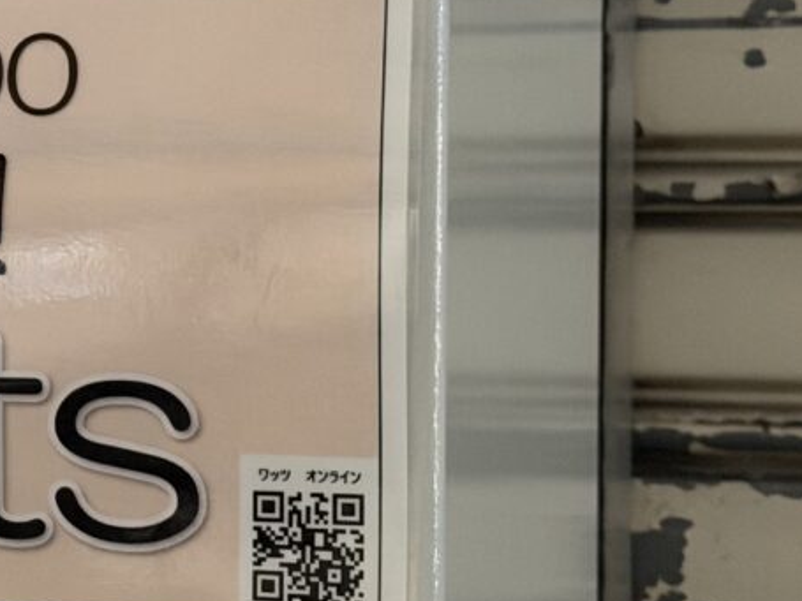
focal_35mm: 135
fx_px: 3127
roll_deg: -0.9
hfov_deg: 14.2
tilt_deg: +2.3
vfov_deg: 11.0
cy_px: 229
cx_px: -164
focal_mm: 6.76
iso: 640
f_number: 1.78
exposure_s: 1/25
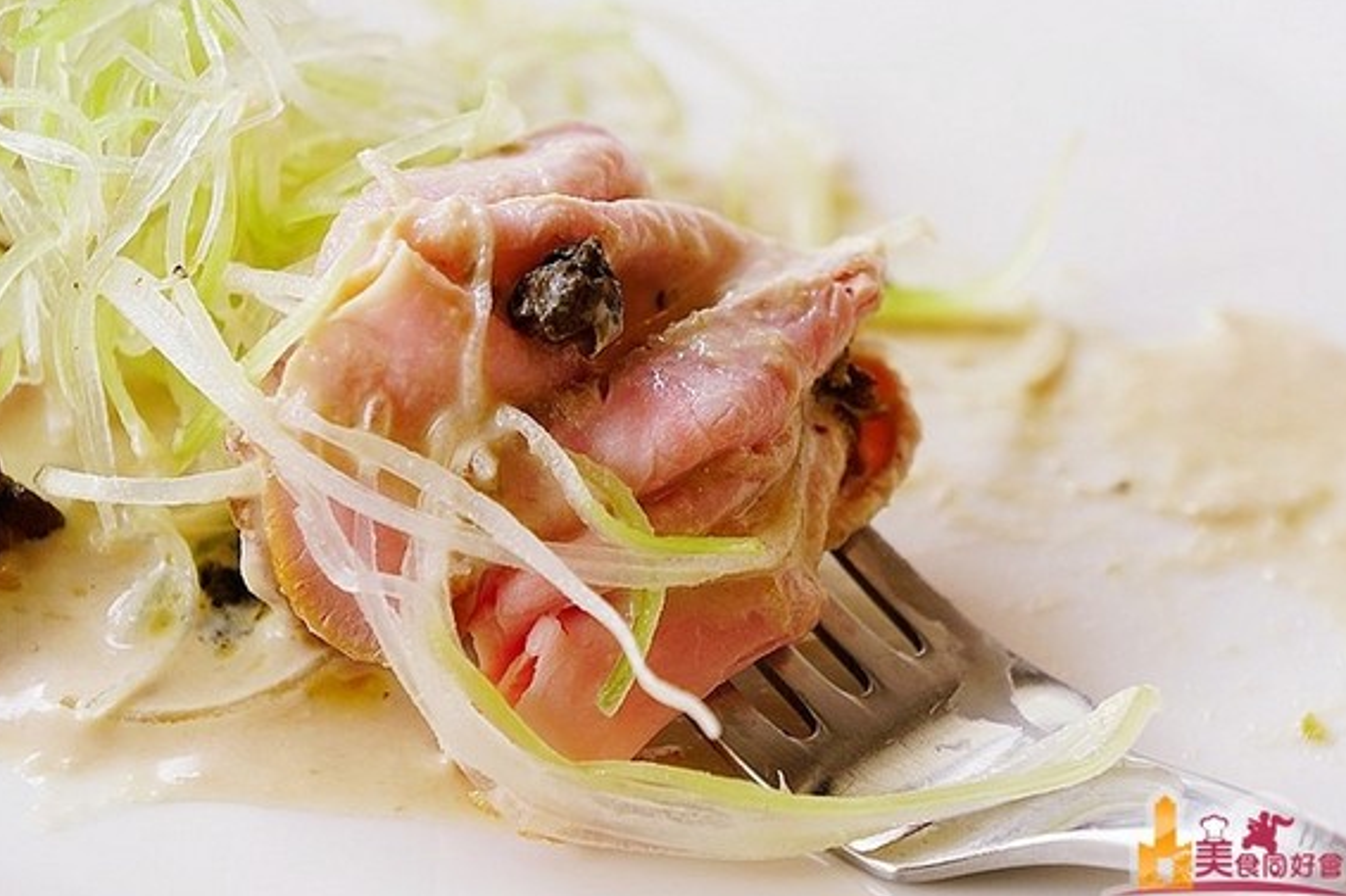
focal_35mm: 88
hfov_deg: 23.2
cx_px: 697
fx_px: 3272
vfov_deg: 15.6
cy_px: 461
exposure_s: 1/80
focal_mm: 55
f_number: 6.3
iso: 500
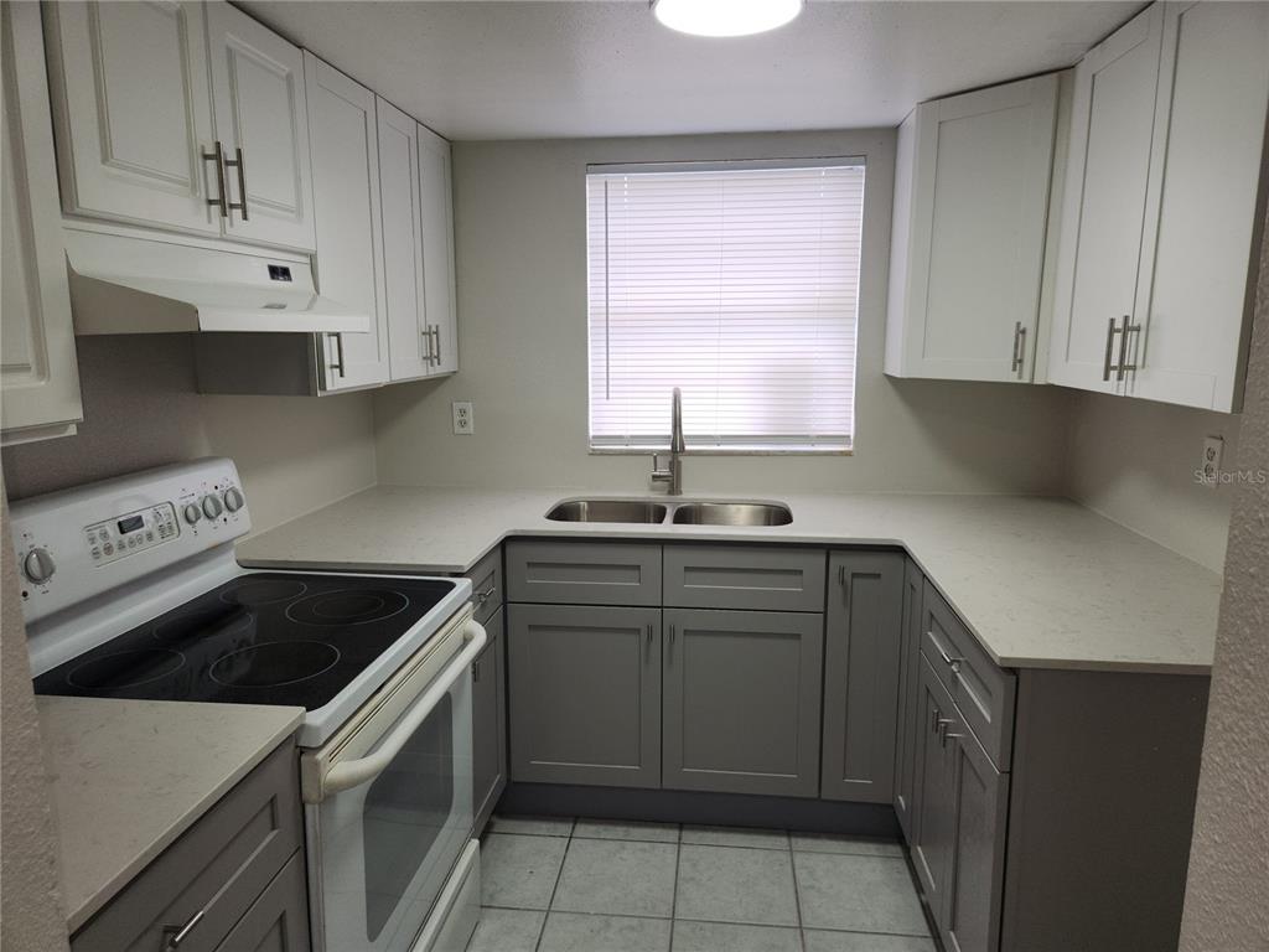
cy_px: 476
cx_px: 634
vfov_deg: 58.9
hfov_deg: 73.9
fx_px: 843
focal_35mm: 23
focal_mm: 5.4
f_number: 1.8
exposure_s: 1/120
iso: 40
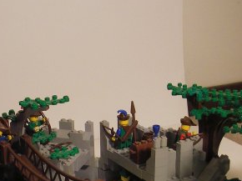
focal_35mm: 84
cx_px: 62
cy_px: 153
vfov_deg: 17.4
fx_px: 587
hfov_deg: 23.1
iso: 100
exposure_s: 1/13
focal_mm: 6.3
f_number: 3.3
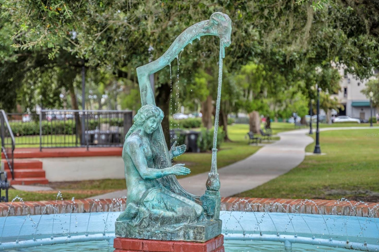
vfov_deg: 19.2
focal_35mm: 71
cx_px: 181
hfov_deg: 28.5
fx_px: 747
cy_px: 135
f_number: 2.8
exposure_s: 1/640
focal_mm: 65
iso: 100
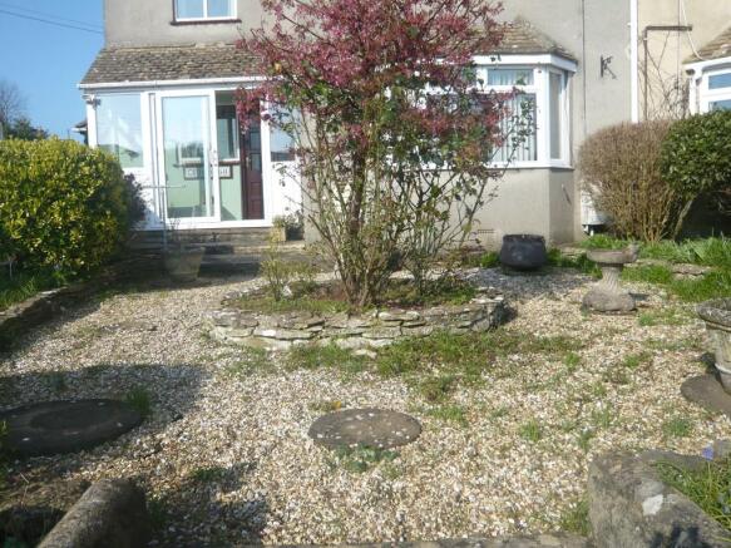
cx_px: 366
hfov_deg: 63.5
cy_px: 274
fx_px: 591
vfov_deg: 49.7
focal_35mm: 28
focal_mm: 4.6
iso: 100
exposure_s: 1/160
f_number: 8
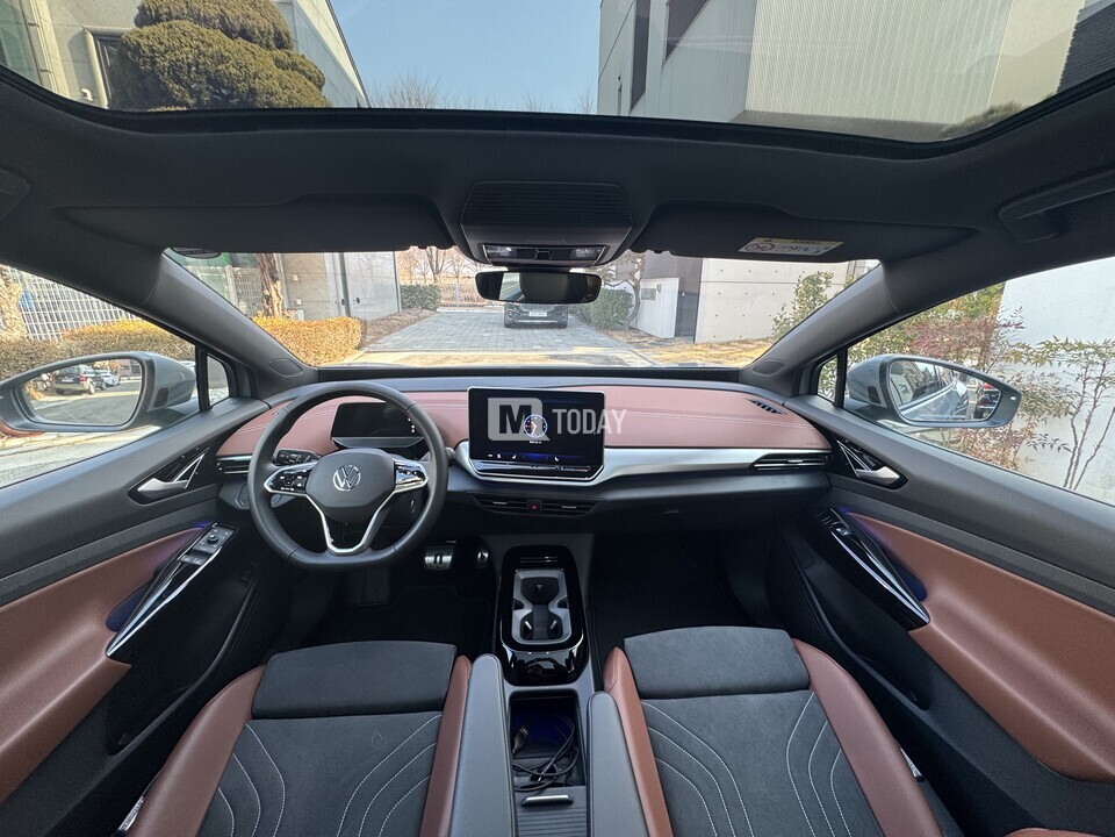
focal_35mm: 14
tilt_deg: -17.2
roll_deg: -0.1
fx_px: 451
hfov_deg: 102.1
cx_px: 558
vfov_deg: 85.7
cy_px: 418
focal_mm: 2.22
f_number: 2.2
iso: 64
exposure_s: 1/130
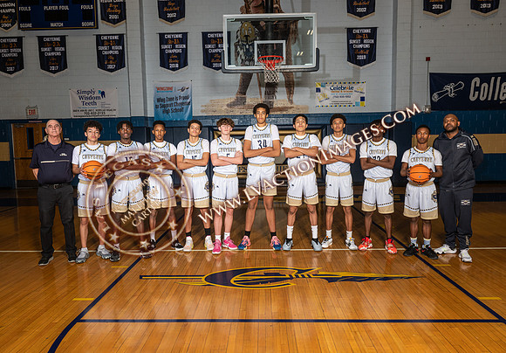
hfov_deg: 65.8
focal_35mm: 27
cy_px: 177
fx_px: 391
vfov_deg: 48.5
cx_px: 247
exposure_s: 1/125
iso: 125
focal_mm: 26
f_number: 7.1
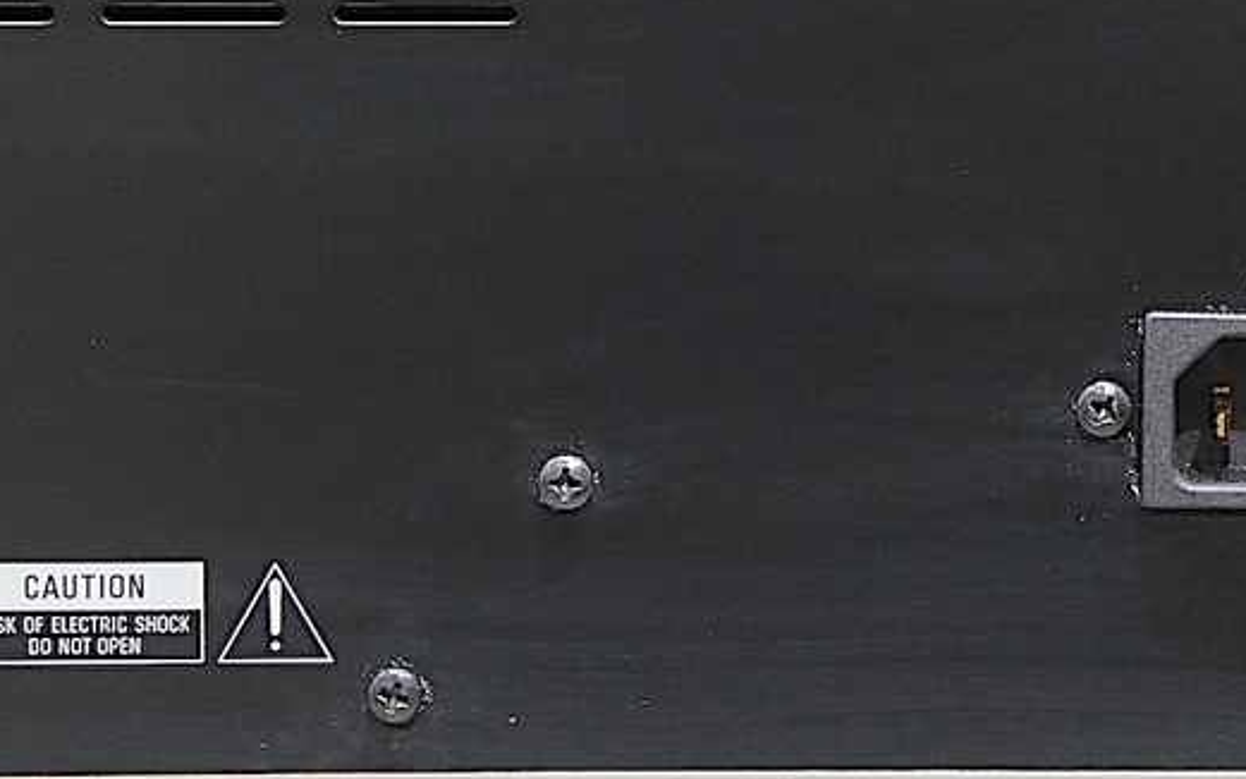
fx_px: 10021
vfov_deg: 4.5
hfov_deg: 7.1
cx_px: 758
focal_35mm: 295
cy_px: 272
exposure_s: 1/3.2
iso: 200
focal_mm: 27.1
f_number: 5.4
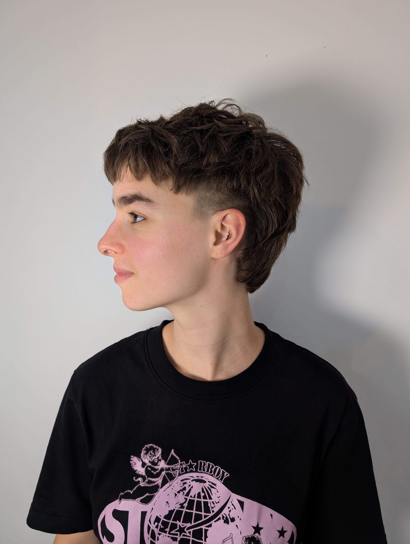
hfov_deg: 56.9
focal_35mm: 24
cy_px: 272
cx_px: 205
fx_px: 378
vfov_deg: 71.5
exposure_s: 1/100
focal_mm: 6.9
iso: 338
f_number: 1.68
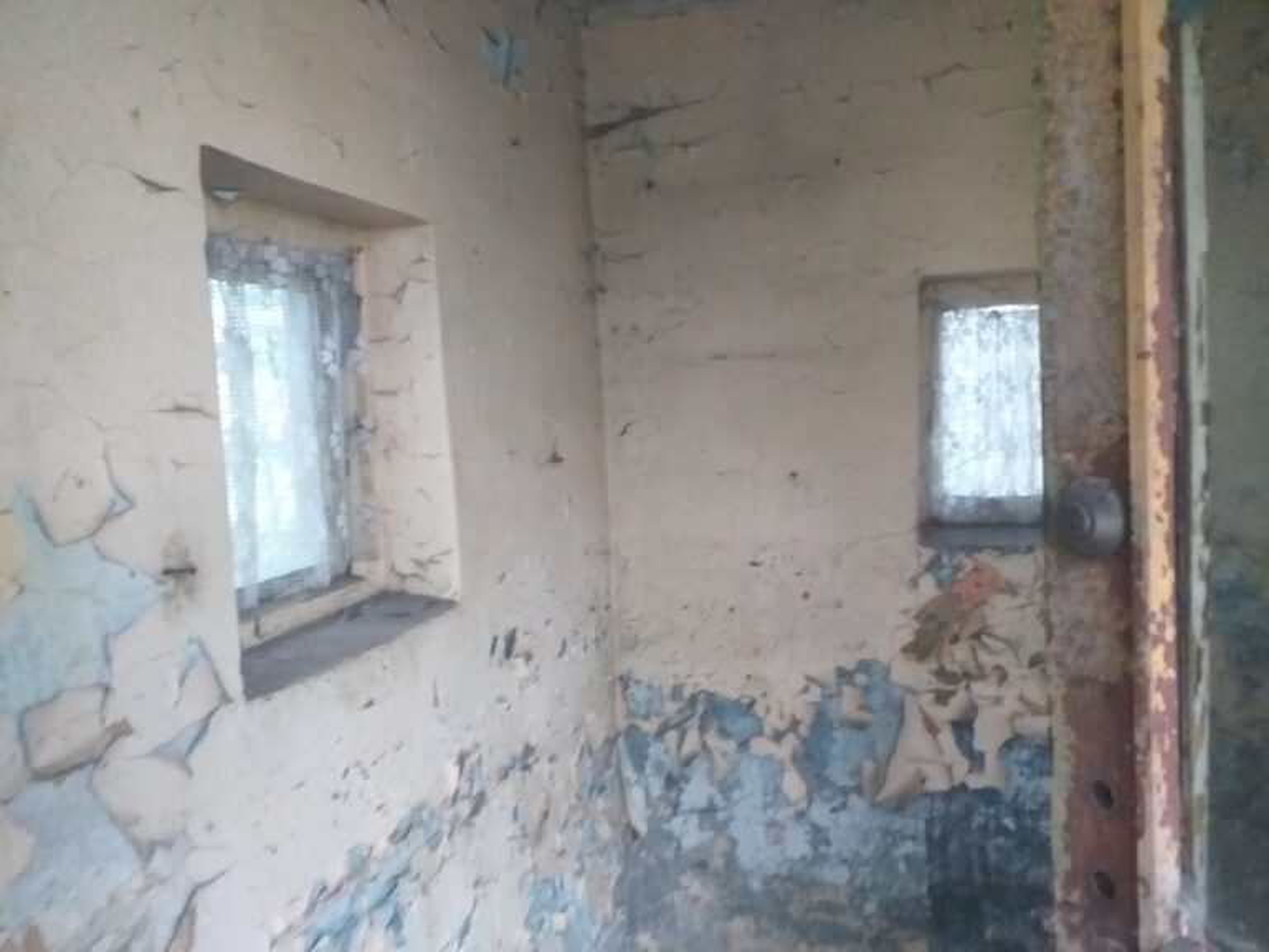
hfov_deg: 65.3
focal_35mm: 27
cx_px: 634
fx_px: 990
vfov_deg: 51.4
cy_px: 476
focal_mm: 3.6
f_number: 1.9
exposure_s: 1/25
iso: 400
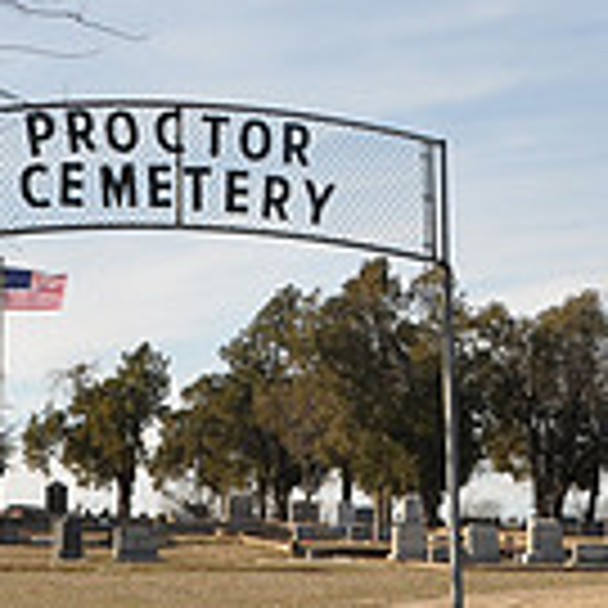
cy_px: 196
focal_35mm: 131
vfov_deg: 13.3
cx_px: 221
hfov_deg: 13.3
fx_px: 2603
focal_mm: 24
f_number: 11
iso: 200
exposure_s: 1/125
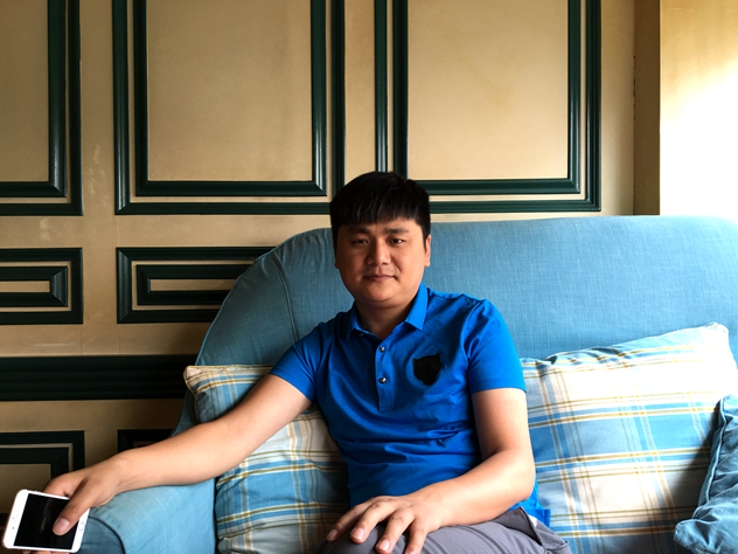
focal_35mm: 29
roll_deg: +0.9
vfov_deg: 48.2
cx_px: 369
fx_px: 618
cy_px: 277
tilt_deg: -0.3
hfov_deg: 61.7
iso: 32
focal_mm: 4.15
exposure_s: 1/50
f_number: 2.2
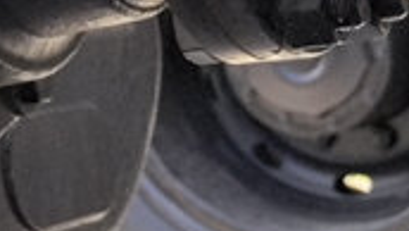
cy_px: -107
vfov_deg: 7.2
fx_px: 1812
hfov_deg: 11.9
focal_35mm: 167
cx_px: -312
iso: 50
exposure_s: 1/1182
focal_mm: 5.75
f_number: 2
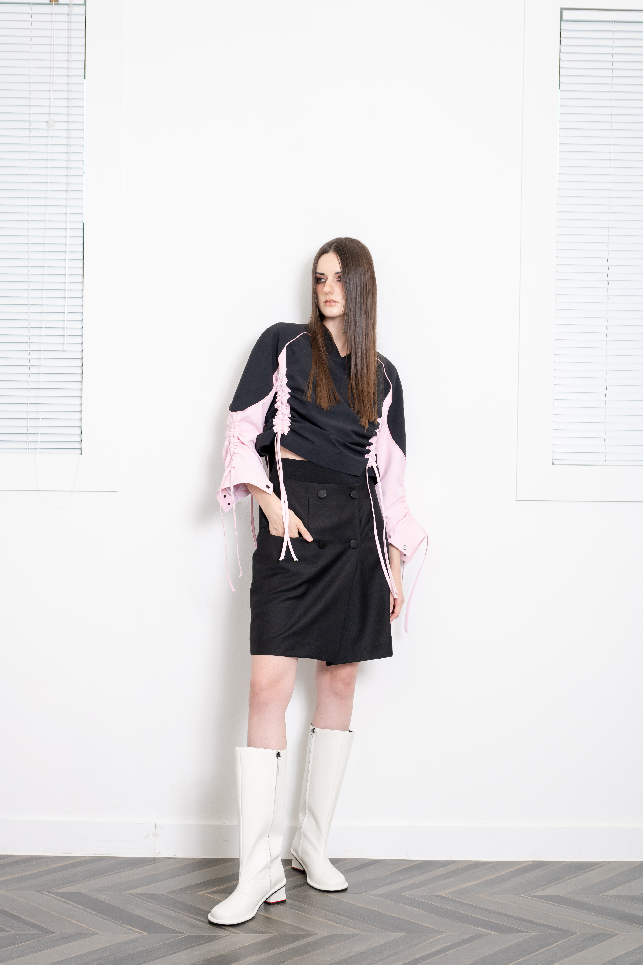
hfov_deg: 26.5
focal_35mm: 51
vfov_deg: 38.9
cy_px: 482
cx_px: 322
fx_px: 1366
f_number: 6.3
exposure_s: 1/125
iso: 250
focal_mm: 51
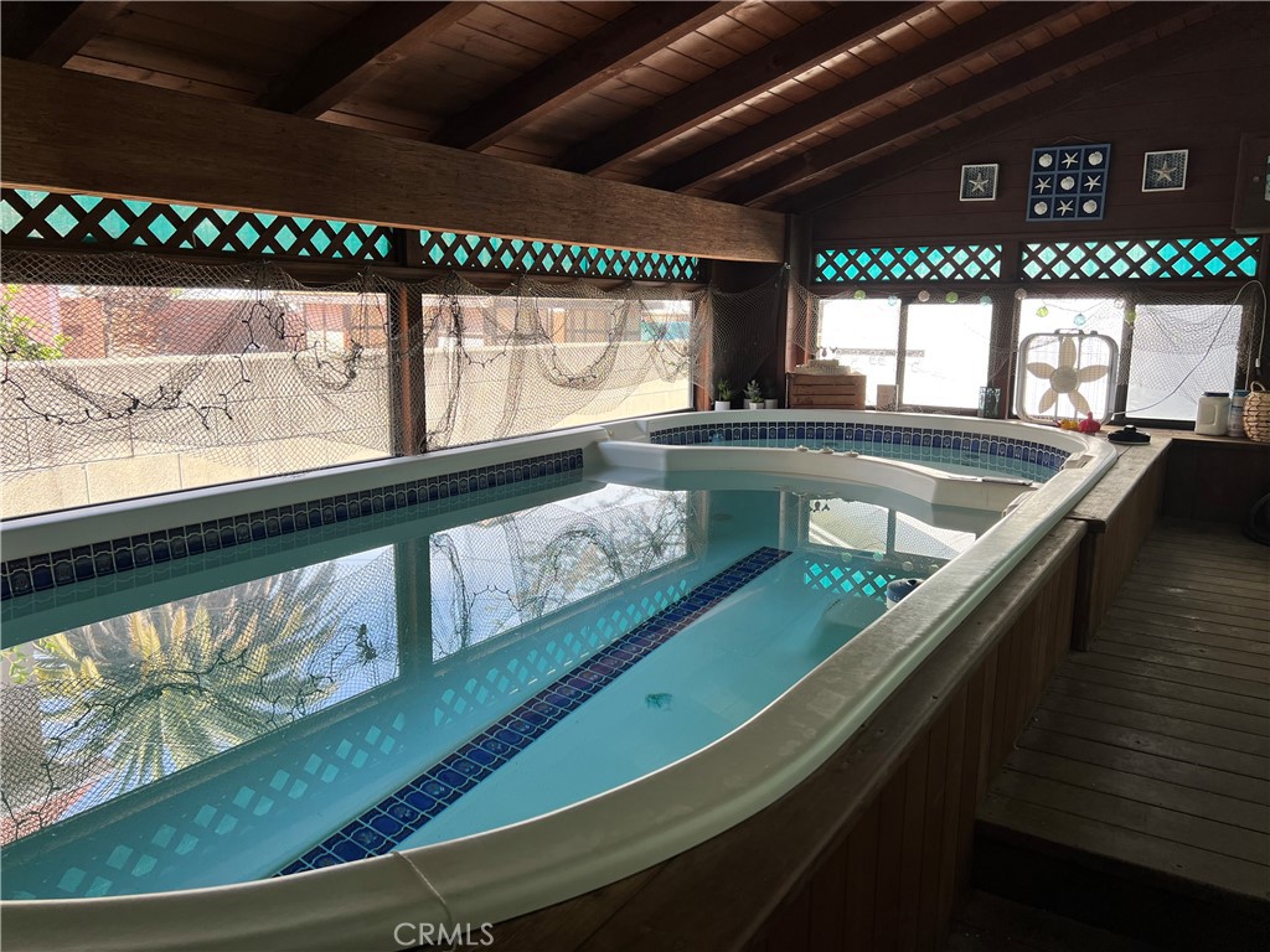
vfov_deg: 53.1
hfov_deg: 67.3
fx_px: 954
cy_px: 476
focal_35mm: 26
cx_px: 635
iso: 40
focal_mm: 5.7
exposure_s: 1/290
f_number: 1.5
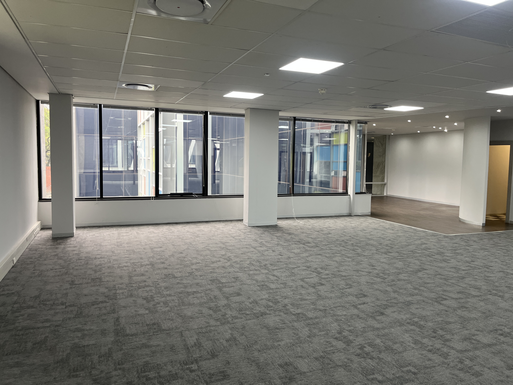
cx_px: 256
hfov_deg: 67.3
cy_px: 192
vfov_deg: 53.1
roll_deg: -2.3
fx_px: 385
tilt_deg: -4.7
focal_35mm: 26
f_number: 1.6
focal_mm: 5.1
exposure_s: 1/100
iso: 125
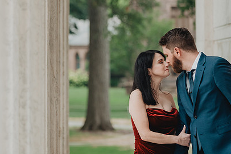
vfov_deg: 9.3
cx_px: 121
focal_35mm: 148
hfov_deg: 13.9
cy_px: 70
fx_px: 950
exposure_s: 1/640
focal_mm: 95
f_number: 2.8
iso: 800
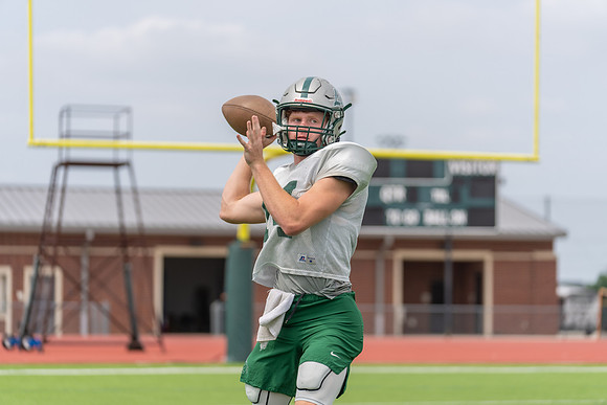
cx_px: 304
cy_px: 202
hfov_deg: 16.3
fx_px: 2125
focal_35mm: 126
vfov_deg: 10.9
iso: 100
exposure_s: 1/1250
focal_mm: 126
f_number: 3.2
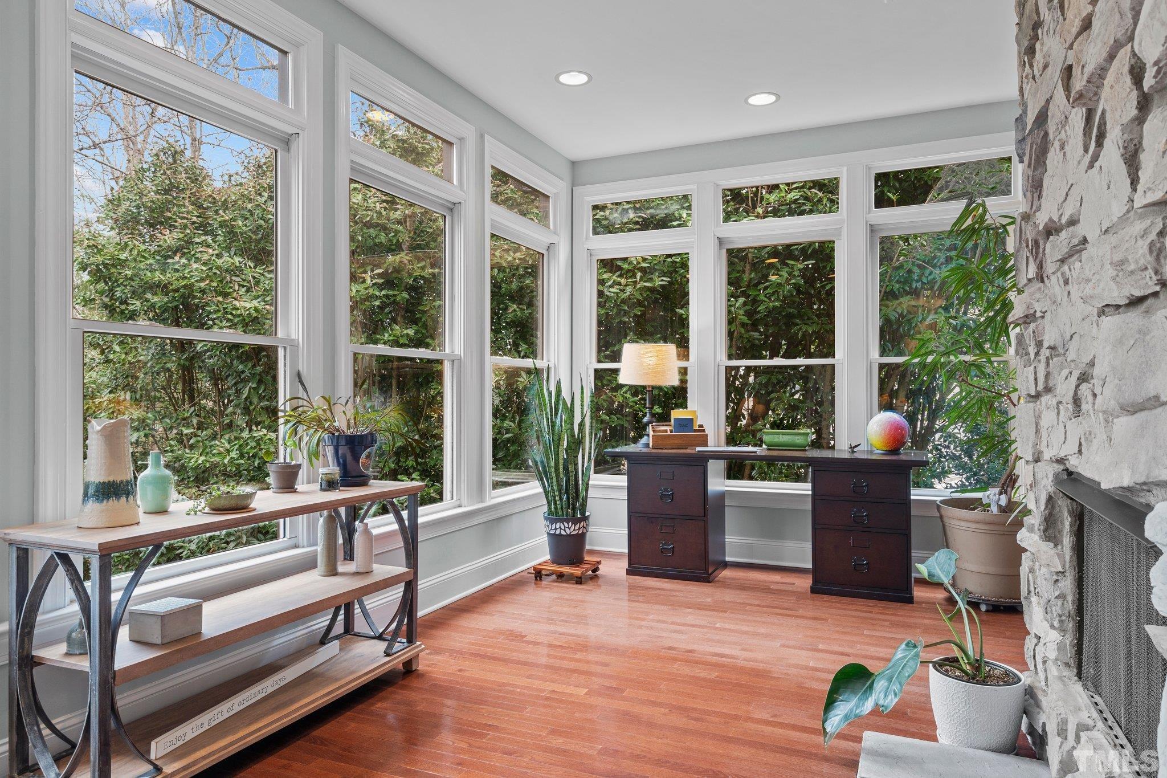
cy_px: 389
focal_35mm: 22
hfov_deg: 78.6
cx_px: 584
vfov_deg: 57.2
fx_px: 713
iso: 400
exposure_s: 1/1.43
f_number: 8
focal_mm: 22
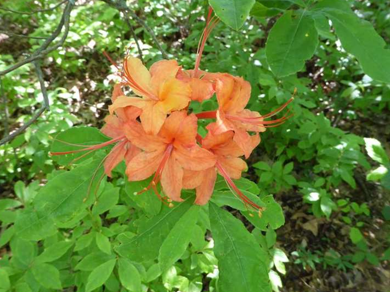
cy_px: 157
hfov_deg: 65.3
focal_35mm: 27
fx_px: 304
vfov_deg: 51.3
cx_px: 197
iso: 320
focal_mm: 4.3
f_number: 3.3
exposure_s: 1/60
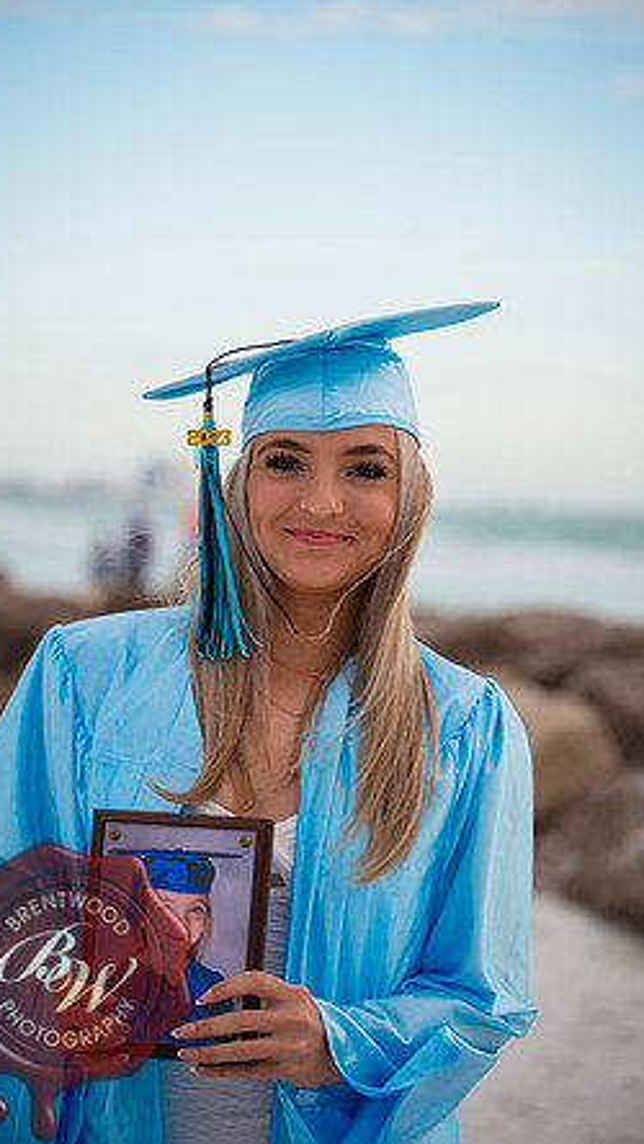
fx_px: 2639
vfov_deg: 24.5
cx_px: 312
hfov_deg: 13.9
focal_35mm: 87
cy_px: 567
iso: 100
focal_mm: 82
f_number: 2.8
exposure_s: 1/800
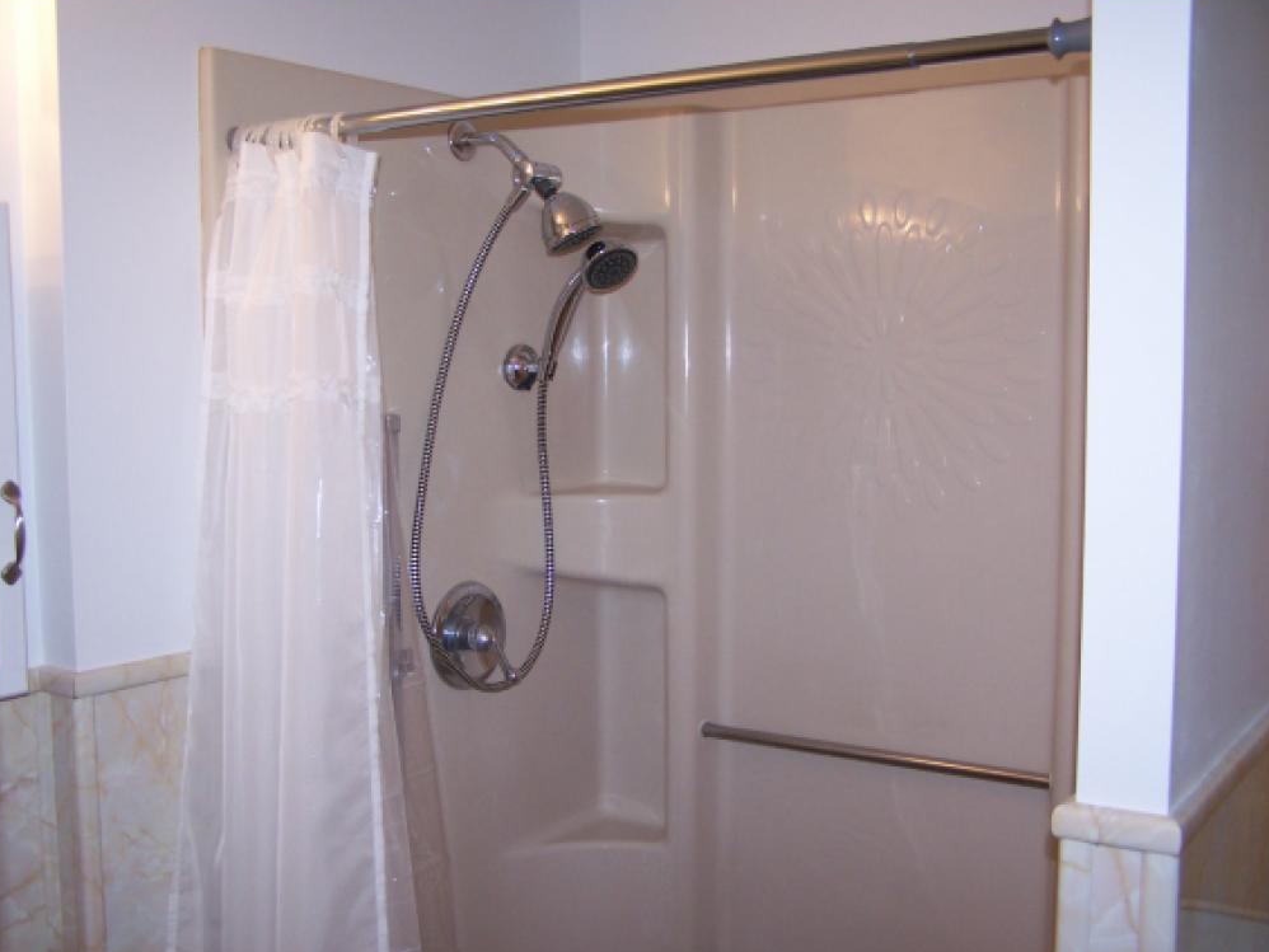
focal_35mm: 39
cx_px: 621
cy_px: 477
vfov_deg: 36.8
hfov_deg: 47.8
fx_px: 1430
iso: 140
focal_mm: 6.3
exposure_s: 1/60
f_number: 2.8
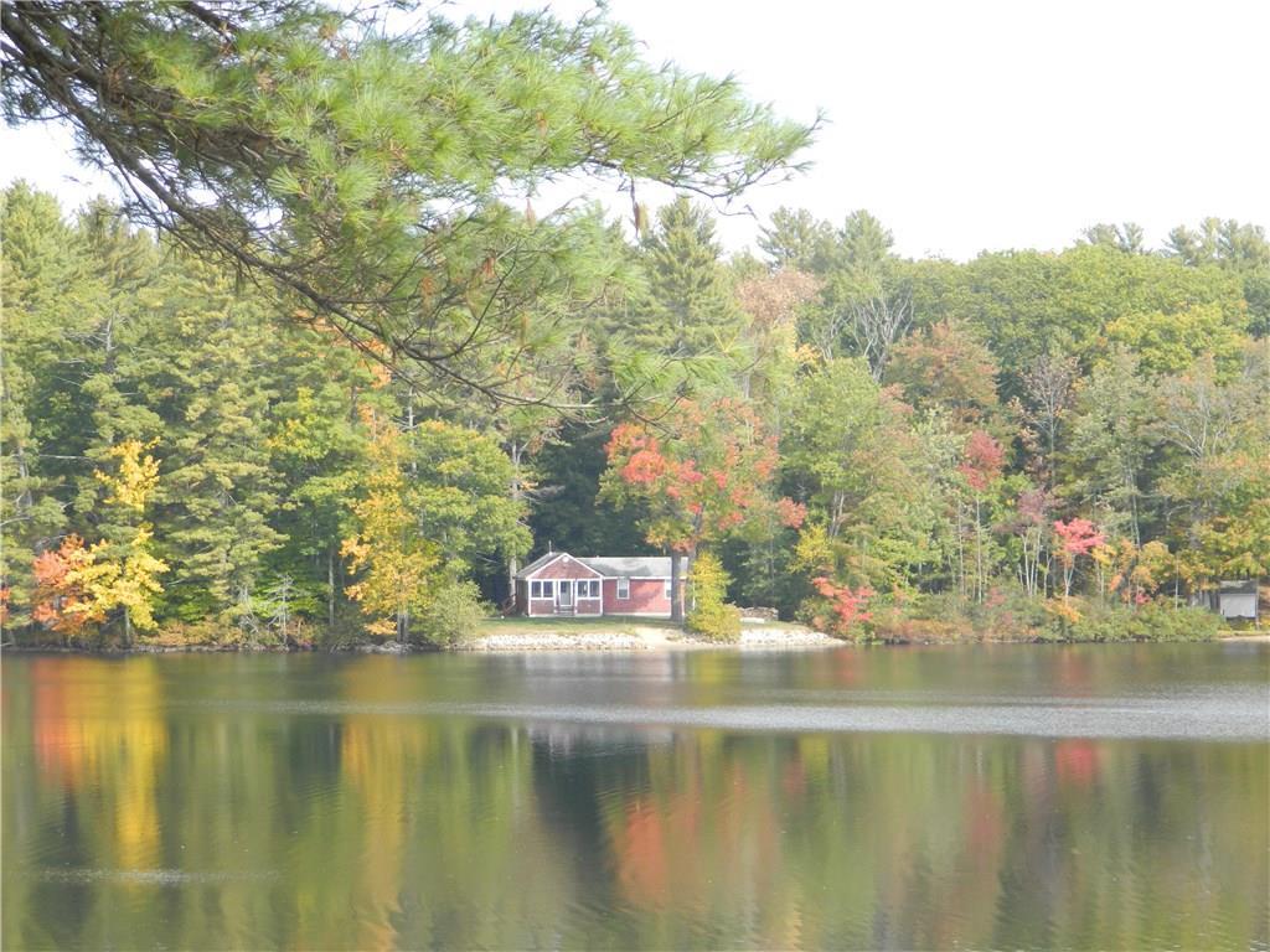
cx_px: 635
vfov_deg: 11.5
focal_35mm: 129
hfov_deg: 15.3
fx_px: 4733
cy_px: 476
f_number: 4.7
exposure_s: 1/160
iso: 110
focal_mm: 23.2
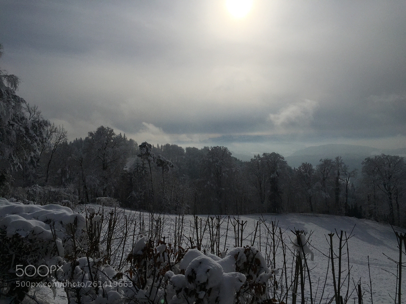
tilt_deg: -1.8
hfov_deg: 61.7
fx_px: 340
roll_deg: +2.7
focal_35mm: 29
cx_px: 203
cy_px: 152
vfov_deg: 48.2
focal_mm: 4.15
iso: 32
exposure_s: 1/40000
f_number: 2.2
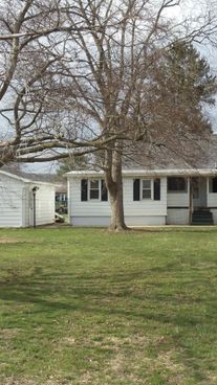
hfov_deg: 16.3
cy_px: 195
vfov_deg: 28.6
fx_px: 757
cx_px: 103
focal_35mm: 74
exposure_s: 1/500
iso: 100
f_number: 3.7
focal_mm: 6.81
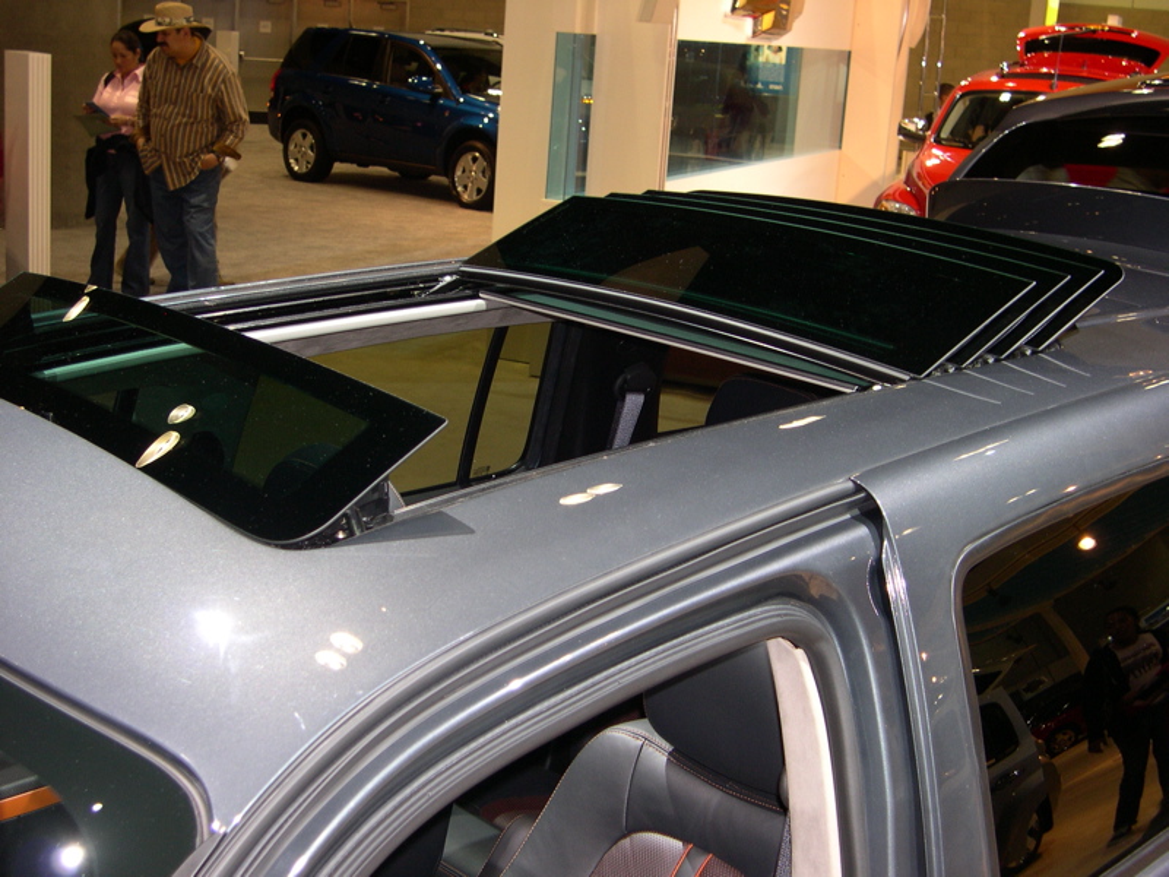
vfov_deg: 30.9
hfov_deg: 40.4
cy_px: 438
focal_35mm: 47
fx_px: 1587
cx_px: 584
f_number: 3.1
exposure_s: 1/30
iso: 119
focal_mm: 10.1
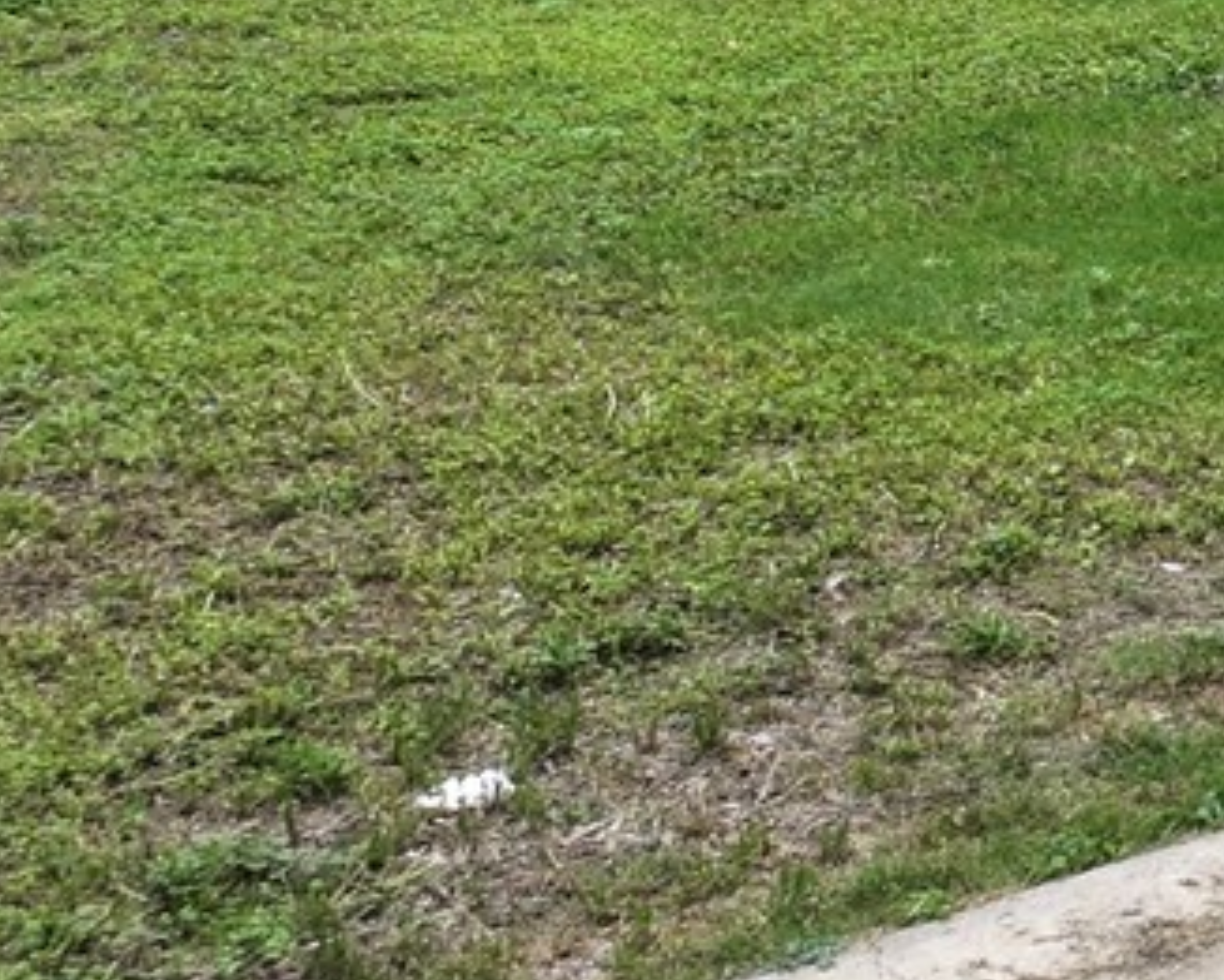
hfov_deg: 12.4
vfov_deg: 10.5
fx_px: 5327
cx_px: 1902
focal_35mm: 147
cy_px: 276
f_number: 2.8
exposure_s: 1/1600
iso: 100
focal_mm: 12.29
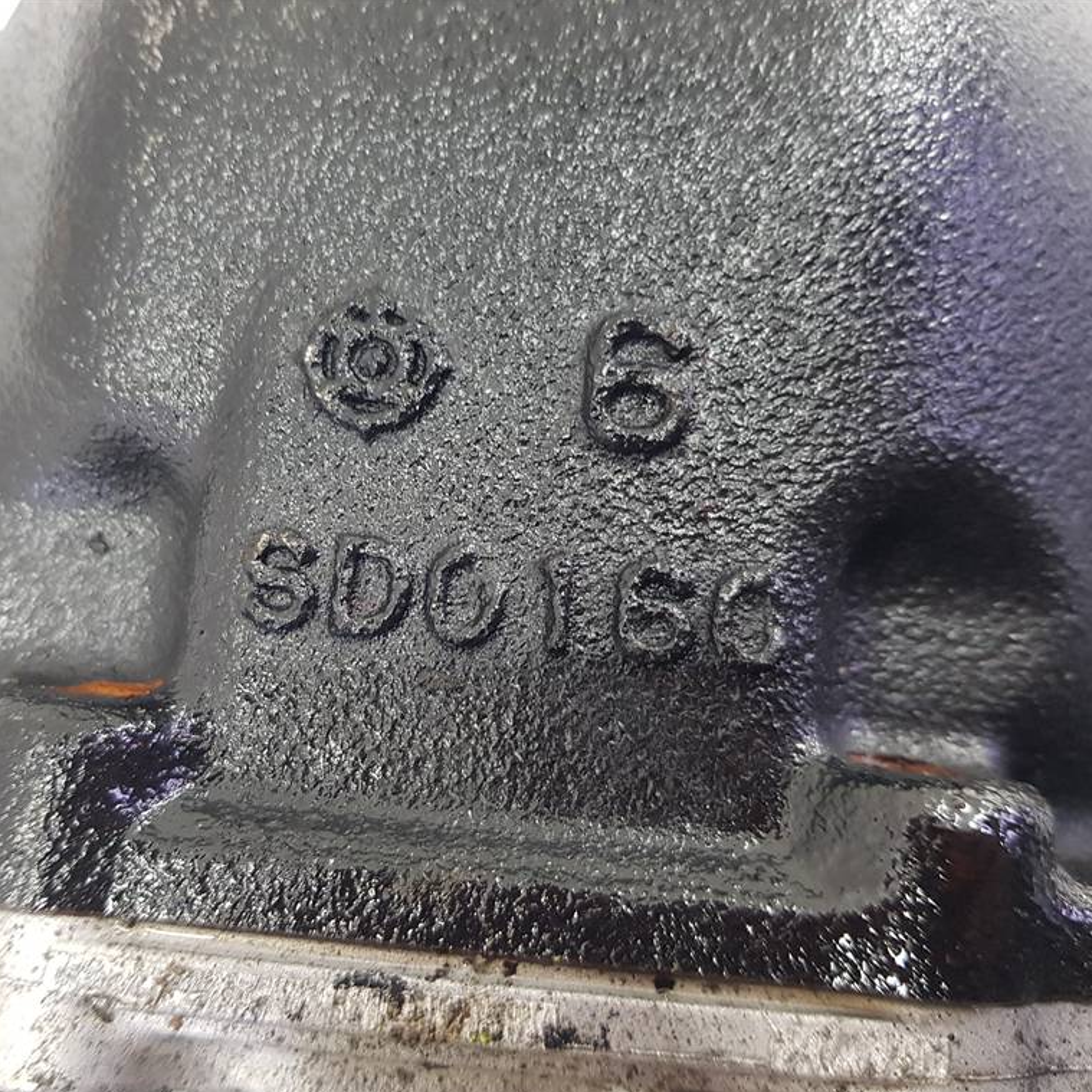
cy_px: 548
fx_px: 1106
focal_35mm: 31
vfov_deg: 52.5
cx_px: 470
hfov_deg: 52.4
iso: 160
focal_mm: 4.2
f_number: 1.7
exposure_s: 1/33
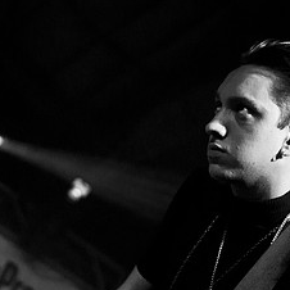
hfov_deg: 17.7
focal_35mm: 98
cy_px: 223
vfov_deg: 17.6
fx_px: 929
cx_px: 118
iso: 1000
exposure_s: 1/160
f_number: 2.2
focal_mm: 30
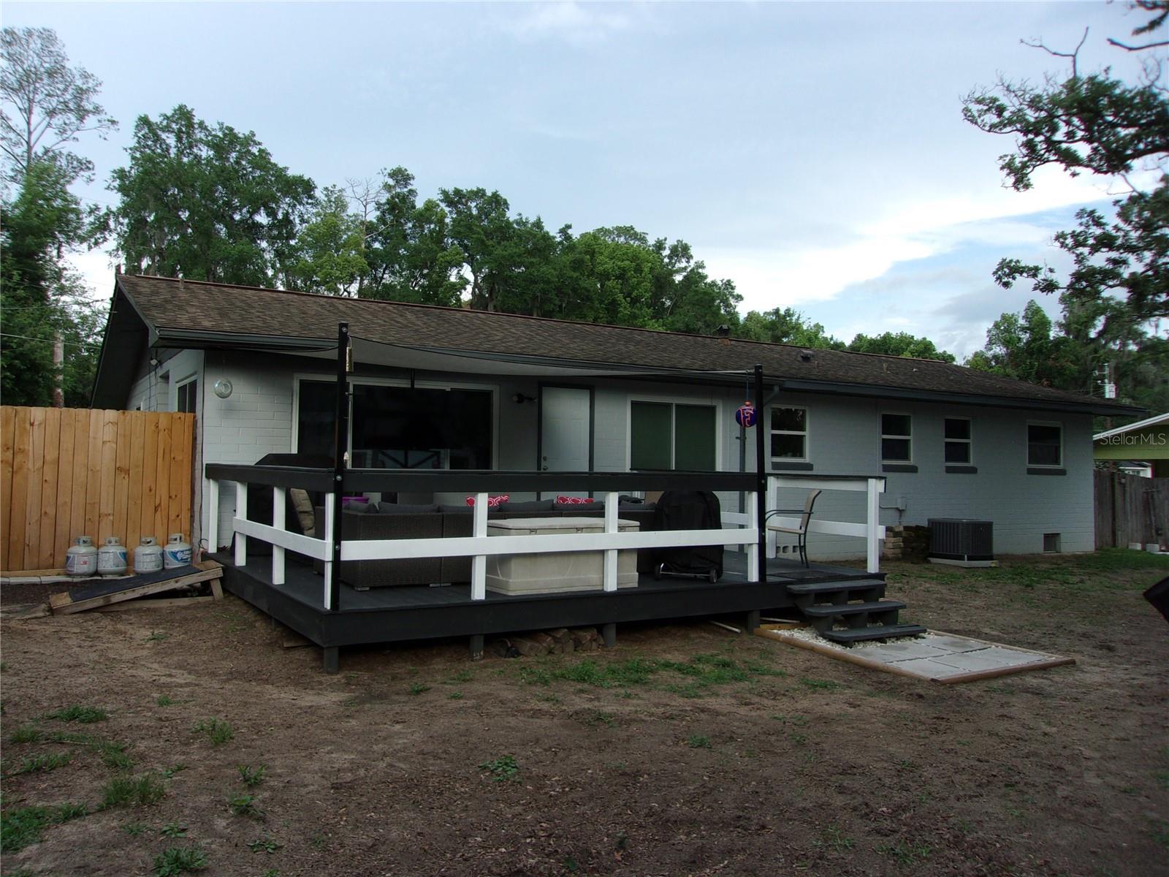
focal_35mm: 27
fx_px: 912
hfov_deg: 65.3
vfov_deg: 51.4
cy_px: 438
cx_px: 584
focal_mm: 4.9
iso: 80
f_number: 3
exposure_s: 1/340
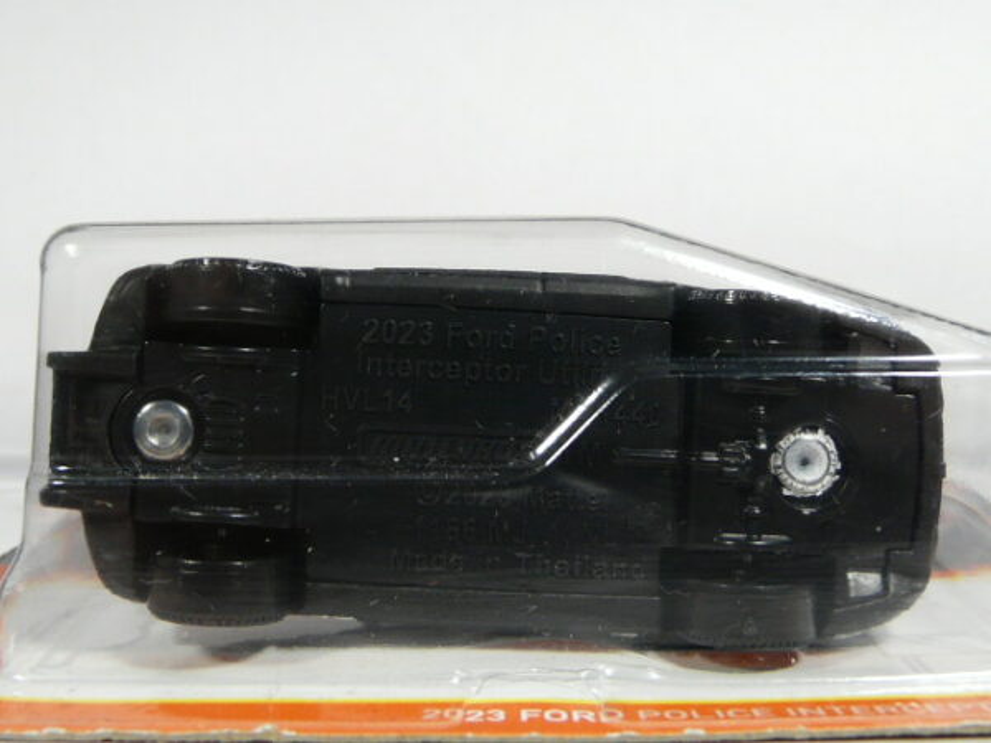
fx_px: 1374
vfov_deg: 30.3
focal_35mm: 48
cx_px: 496
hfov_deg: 39.7
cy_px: 372
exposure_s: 1/50
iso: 100
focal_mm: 4.9
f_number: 2.8
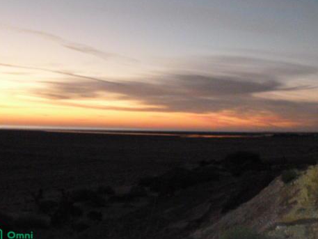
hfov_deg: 34.2
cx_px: 197
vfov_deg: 26.0
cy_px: 86
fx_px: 515
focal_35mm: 56
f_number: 3.6
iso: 800
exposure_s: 1/30
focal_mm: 6.5
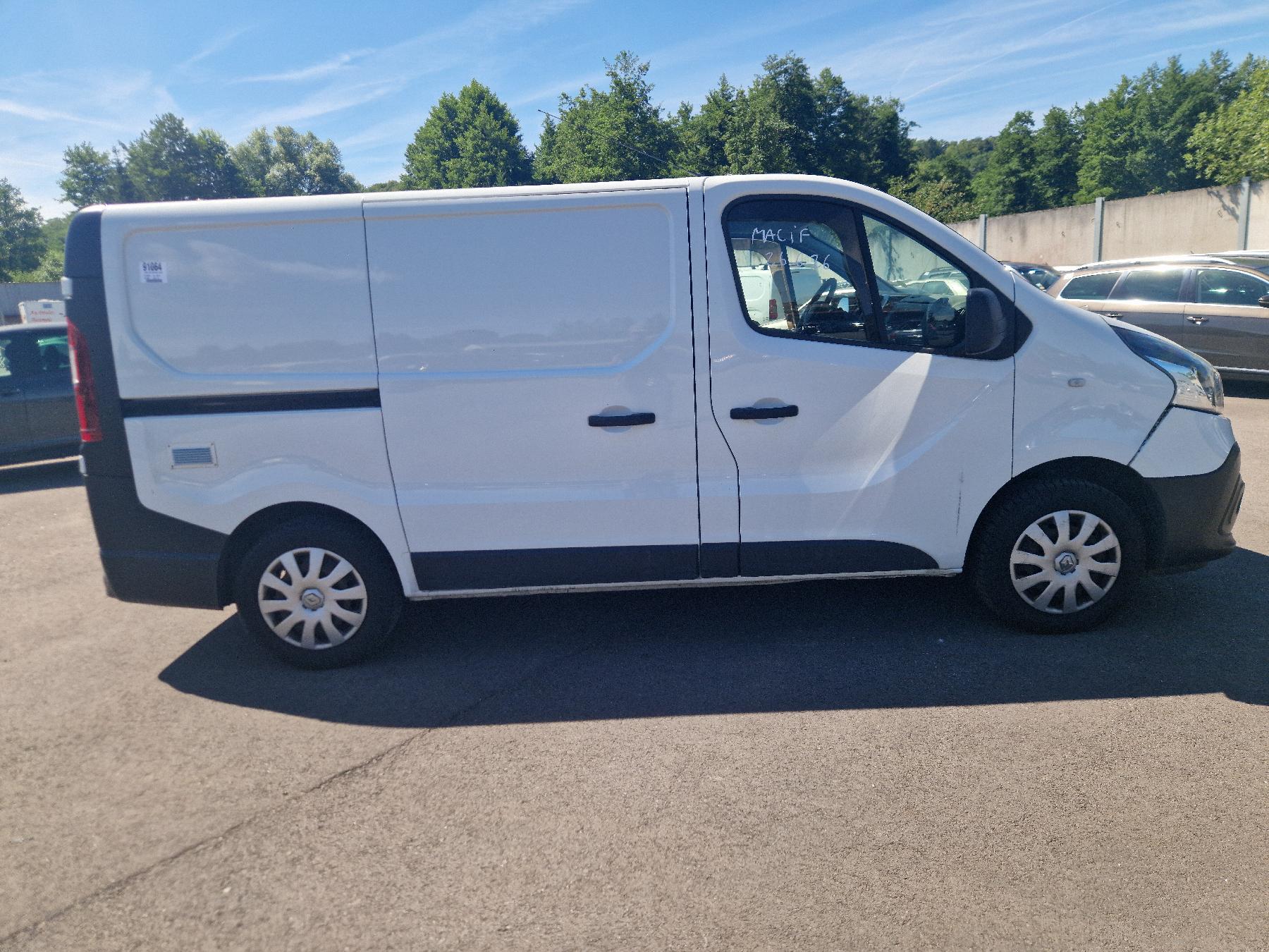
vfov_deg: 58.9
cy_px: 476
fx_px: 843
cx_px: 634
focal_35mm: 23
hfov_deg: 73.9
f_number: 1.8
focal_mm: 5.4
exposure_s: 1/1111
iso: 50
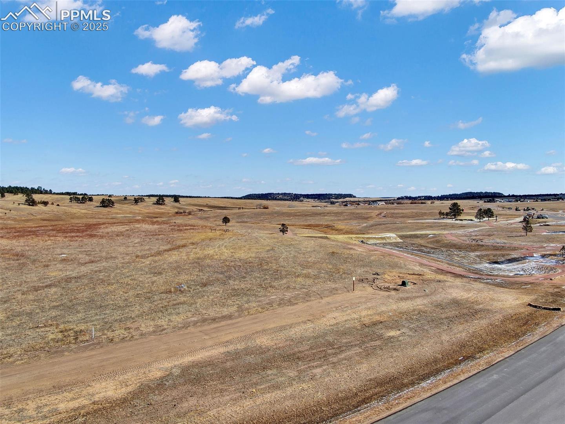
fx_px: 457
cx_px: 282
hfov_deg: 63.4
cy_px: 212
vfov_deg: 49.7
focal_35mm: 28
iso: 100
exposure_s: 1/60
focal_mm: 4.9
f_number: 3
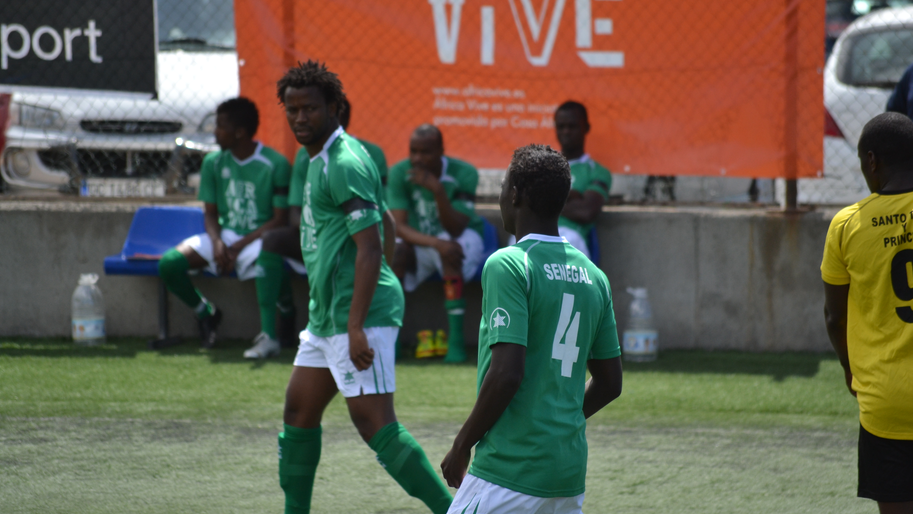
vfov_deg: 3.9
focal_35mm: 315
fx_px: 7626
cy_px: 258
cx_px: 457
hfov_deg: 6.9
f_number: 5.6
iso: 400
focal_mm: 200
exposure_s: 1/1250
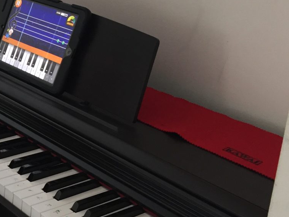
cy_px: 54
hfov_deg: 25.6
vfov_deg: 21.1
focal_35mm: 69
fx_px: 576
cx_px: -45
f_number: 2.2
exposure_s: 1/33
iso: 125
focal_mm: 4.15
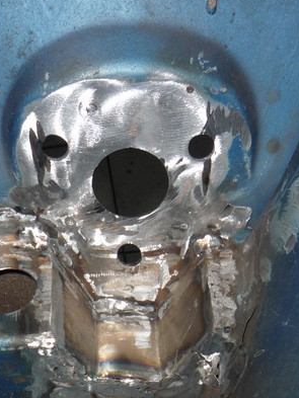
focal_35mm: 61
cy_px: 349
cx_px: 119
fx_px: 702
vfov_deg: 30.4
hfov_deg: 24.0
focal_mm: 5.2
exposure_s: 1/30
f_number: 4
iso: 100
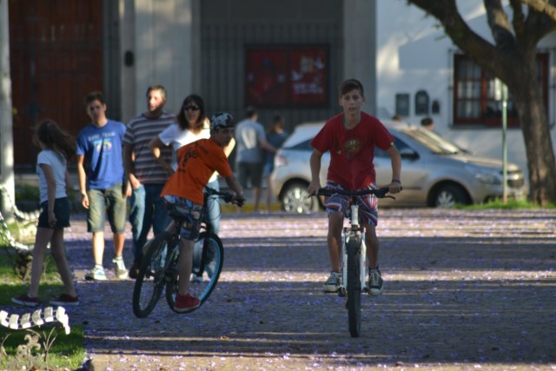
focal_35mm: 450
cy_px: 186
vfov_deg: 3.1
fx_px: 6951
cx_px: 278
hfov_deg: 4.6
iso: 500
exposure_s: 1/500
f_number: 5.6
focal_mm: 300
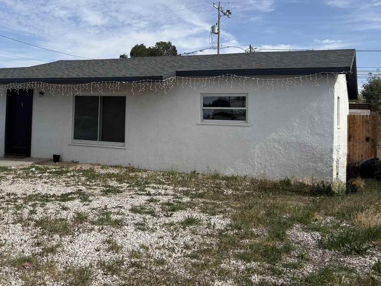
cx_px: 96
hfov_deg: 43.4
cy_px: 91
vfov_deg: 34.0
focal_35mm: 42
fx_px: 462
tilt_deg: +1.4
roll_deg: -1.3
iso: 50
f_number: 1.6
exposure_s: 1/6329
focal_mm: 5.96
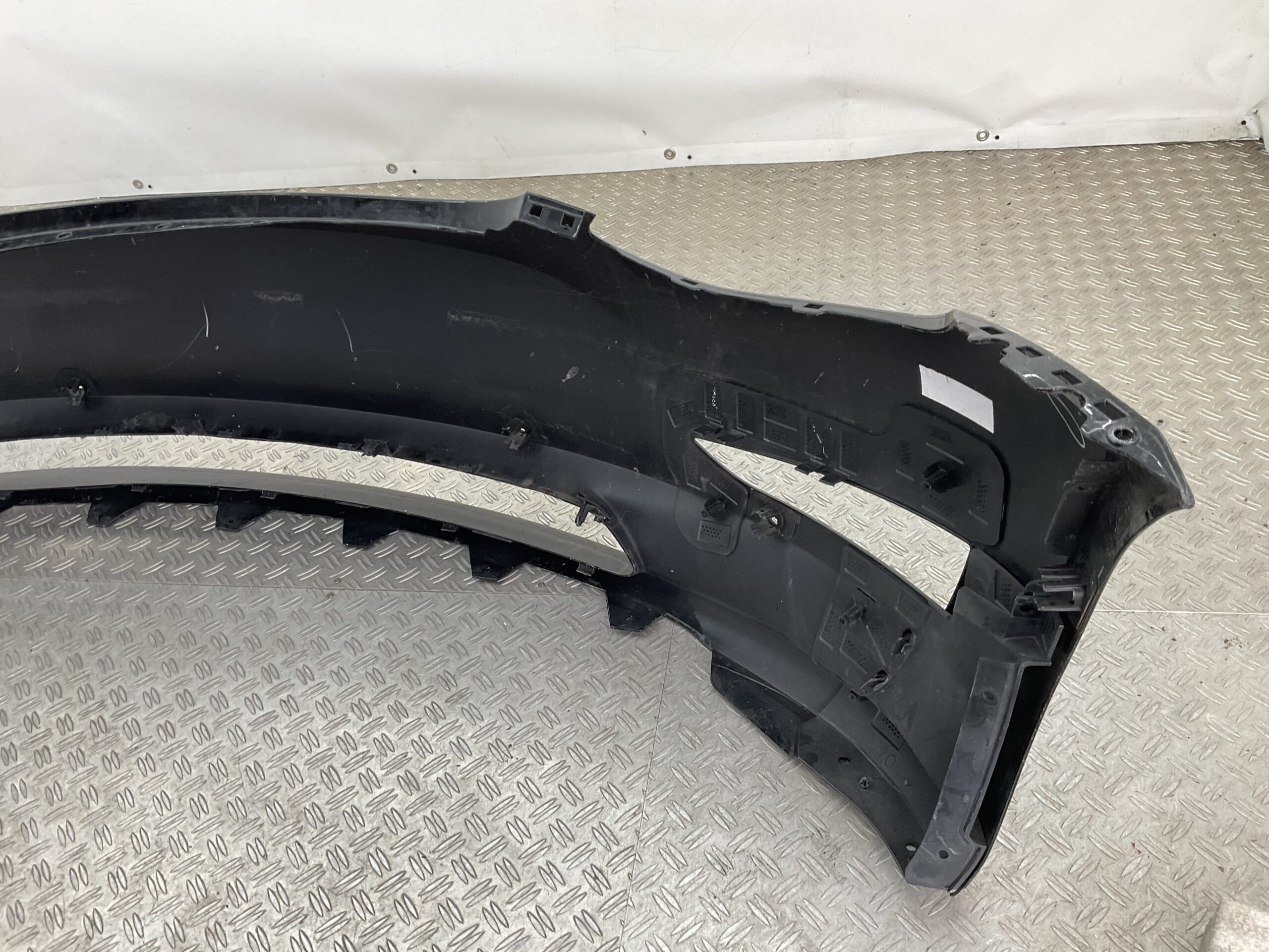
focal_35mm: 29
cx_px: 634
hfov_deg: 61.7
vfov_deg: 48.2
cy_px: 476
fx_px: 1063
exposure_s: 1/100
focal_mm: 3
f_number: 1.8
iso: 32
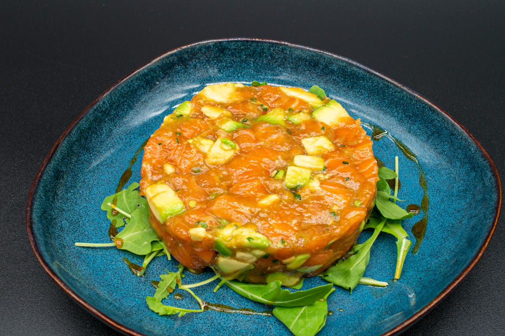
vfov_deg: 38.6
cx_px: 268
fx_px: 477
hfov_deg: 55.8
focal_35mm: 34
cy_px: 211
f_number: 8
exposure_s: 1/20
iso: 100
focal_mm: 18
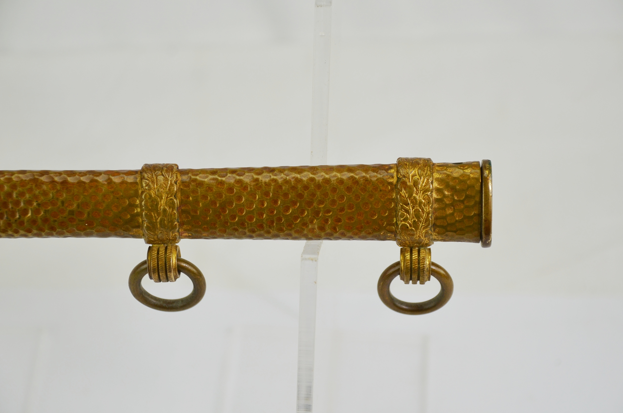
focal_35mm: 105
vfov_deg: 13.0
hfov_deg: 19.5
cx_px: 312
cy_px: 206
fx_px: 1813
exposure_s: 1/250
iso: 400
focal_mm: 70
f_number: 5.3
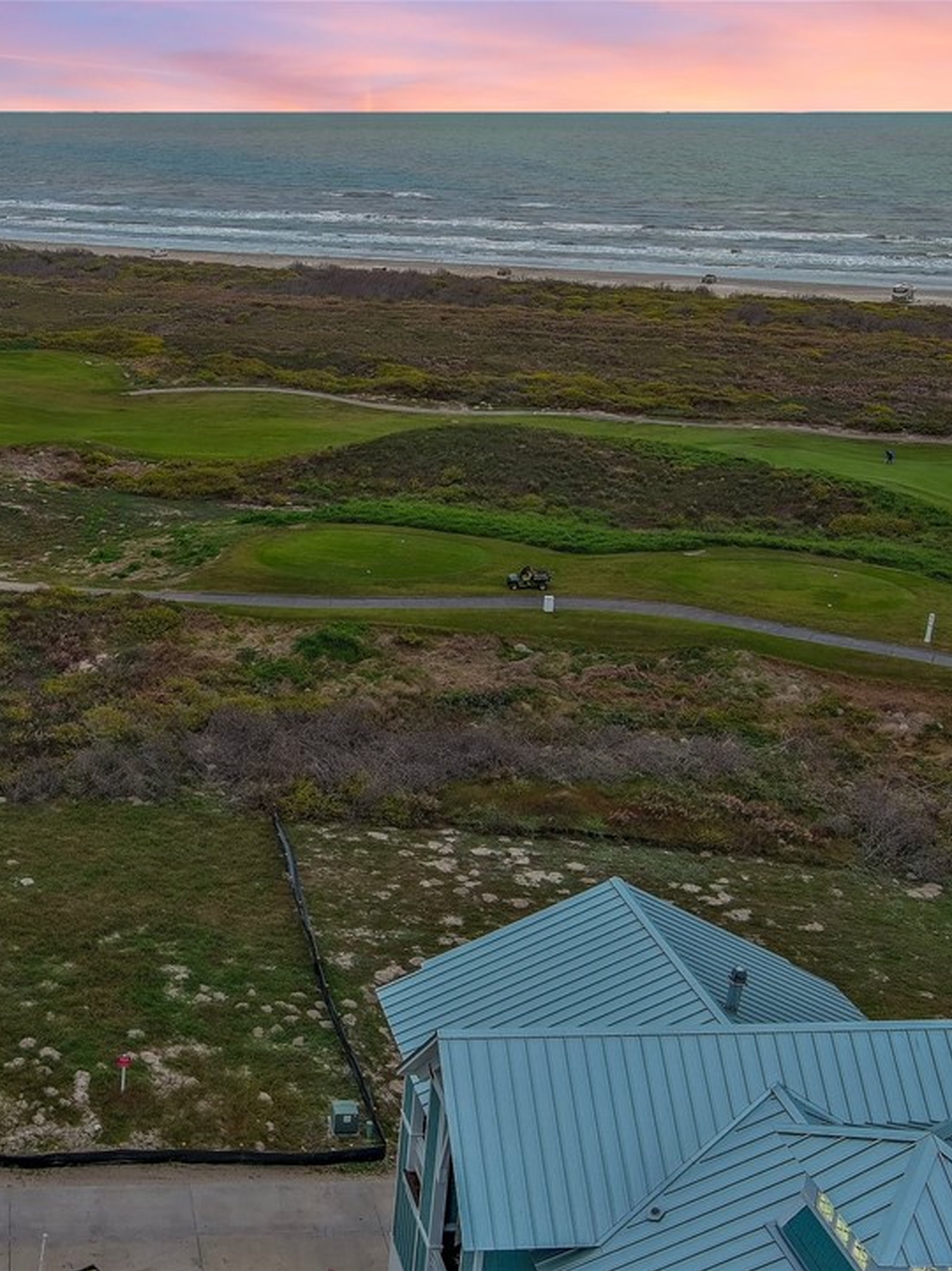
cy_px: 636
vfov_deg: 44.8
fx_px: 1541
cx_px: 76
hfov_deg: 32.4
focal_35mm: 42
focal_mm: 10.57
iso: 100
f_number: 2.8
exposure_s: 1/850
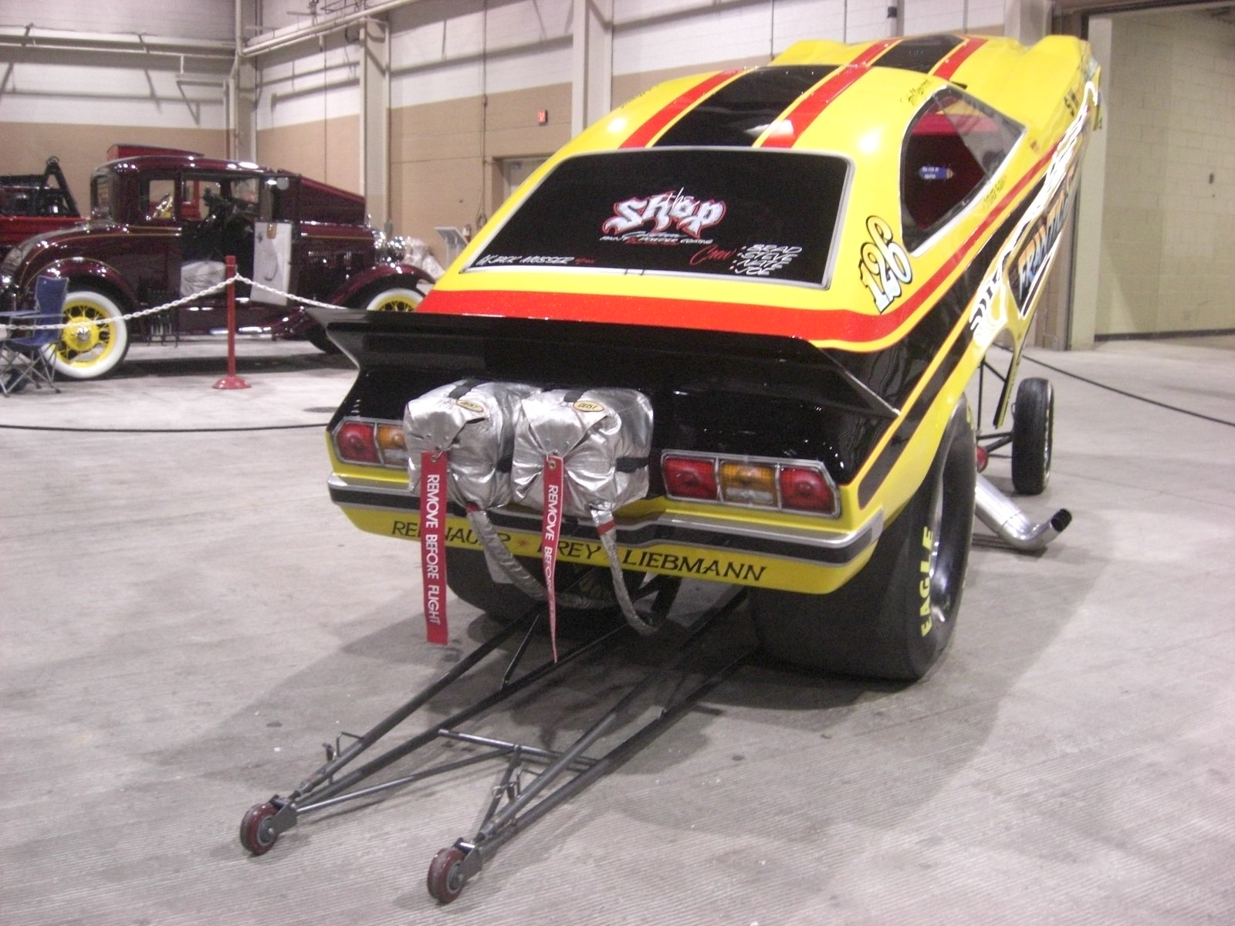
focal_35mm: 38
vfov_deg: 37.7
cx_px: 618
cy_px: 463
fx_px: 1356
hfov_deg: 49.0
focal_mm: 7.9
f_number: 2.8
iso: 800
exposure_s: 1/60
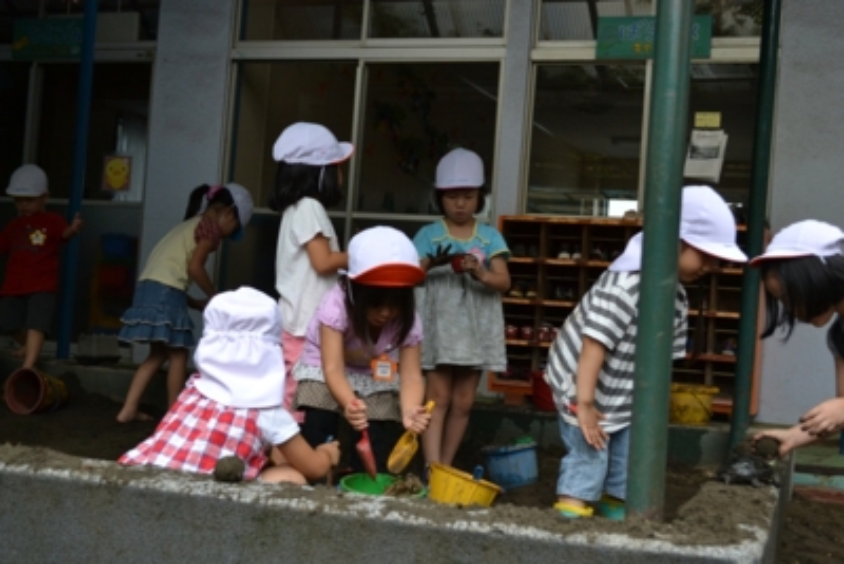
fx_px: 1196
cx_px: 422
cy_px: 282
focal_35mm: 51
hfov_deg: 38.9
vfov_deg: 26.5
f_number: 5
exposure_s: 1/500
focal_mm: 34
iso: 720
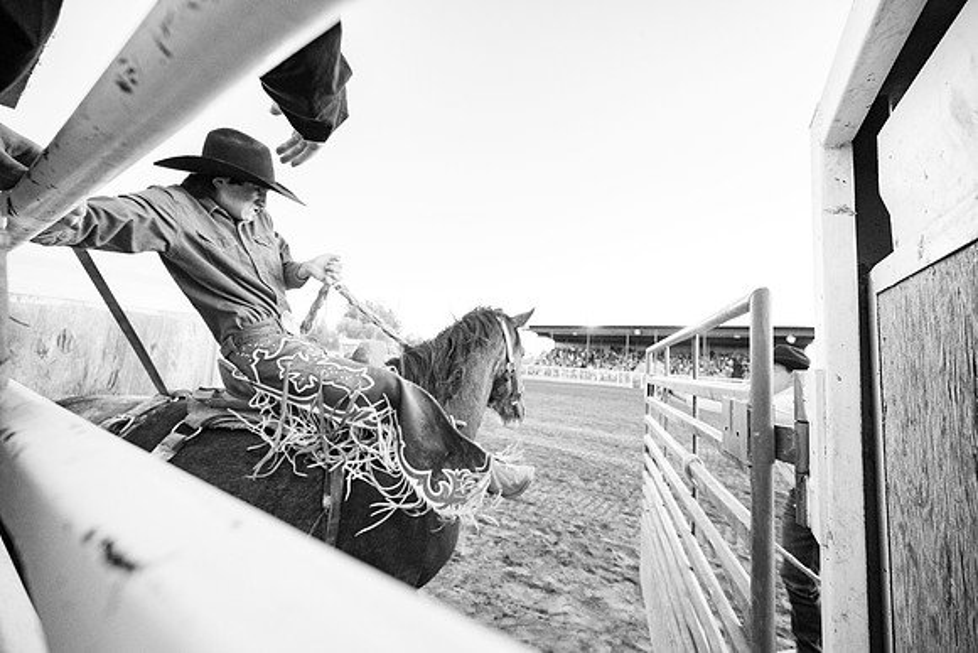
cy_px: 326
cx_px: 489
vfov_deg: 81.2
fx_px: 380
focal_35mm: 14
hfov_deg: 104.2
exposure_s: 1/500
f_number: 4
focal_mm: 14
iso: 4000
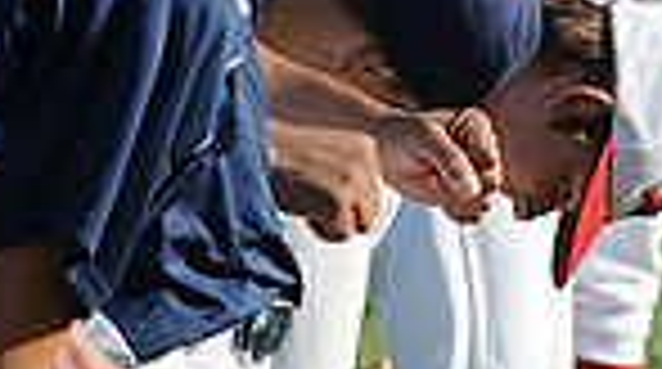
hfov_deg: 1.2
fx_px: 32637
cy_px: -326
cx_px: 662
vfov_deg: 0.6
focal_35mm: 1863
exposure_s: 1/200
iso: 200
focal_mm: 300
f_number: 11
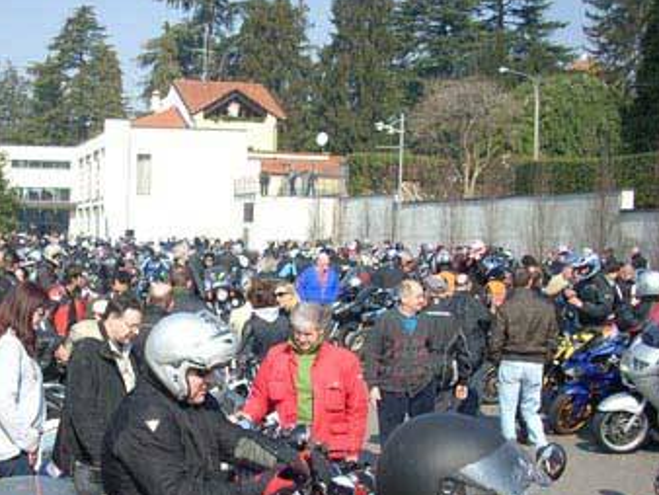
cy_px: 326
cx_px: 187
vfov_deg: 21.6
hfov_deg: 28.2
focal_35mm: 68
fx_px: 1295
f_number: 3.1
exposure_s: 1/570
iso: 64
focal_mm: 7.6
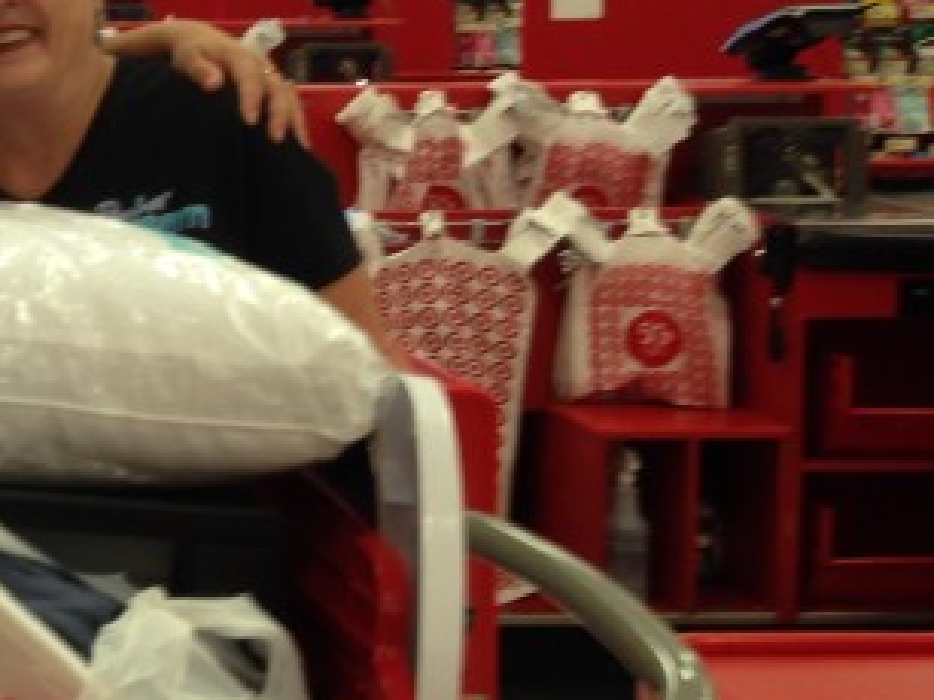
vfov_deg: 13.4
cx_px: -538
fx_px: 2967
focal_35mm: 110
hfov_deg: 16.1
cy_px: 158
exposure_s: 1/20
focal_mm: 4.12
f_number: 2.4
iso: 50
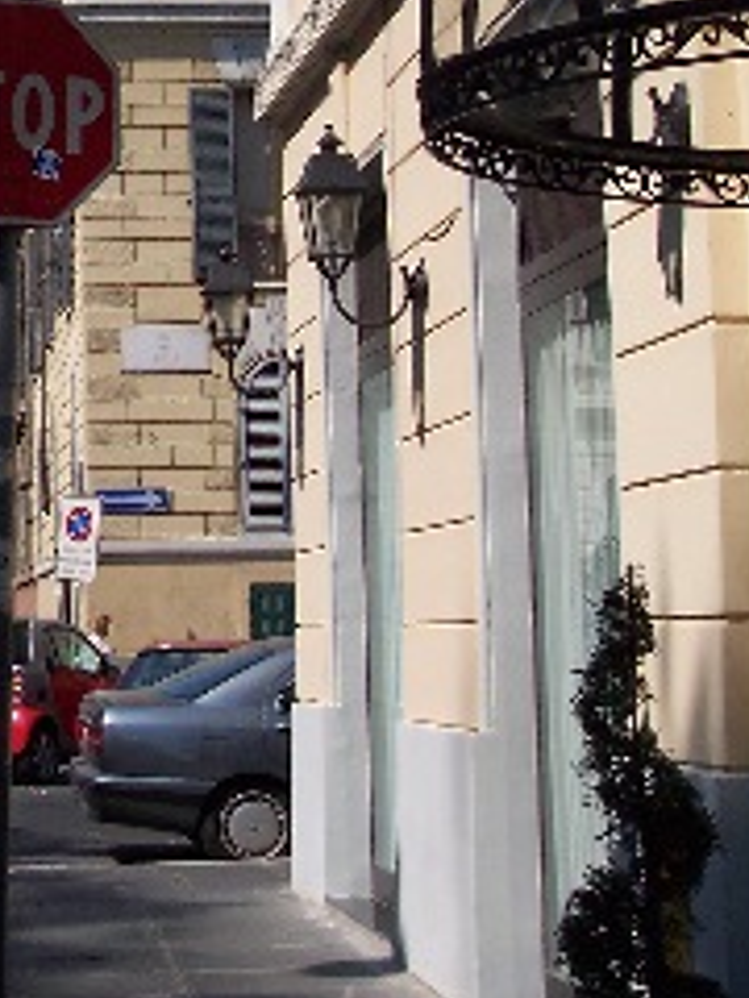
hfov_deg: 15.0
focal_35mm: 95
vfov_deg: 20.4
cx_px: -160
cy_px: 191
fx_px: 2741
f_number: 4.8
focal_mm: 8
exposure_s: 1/1000
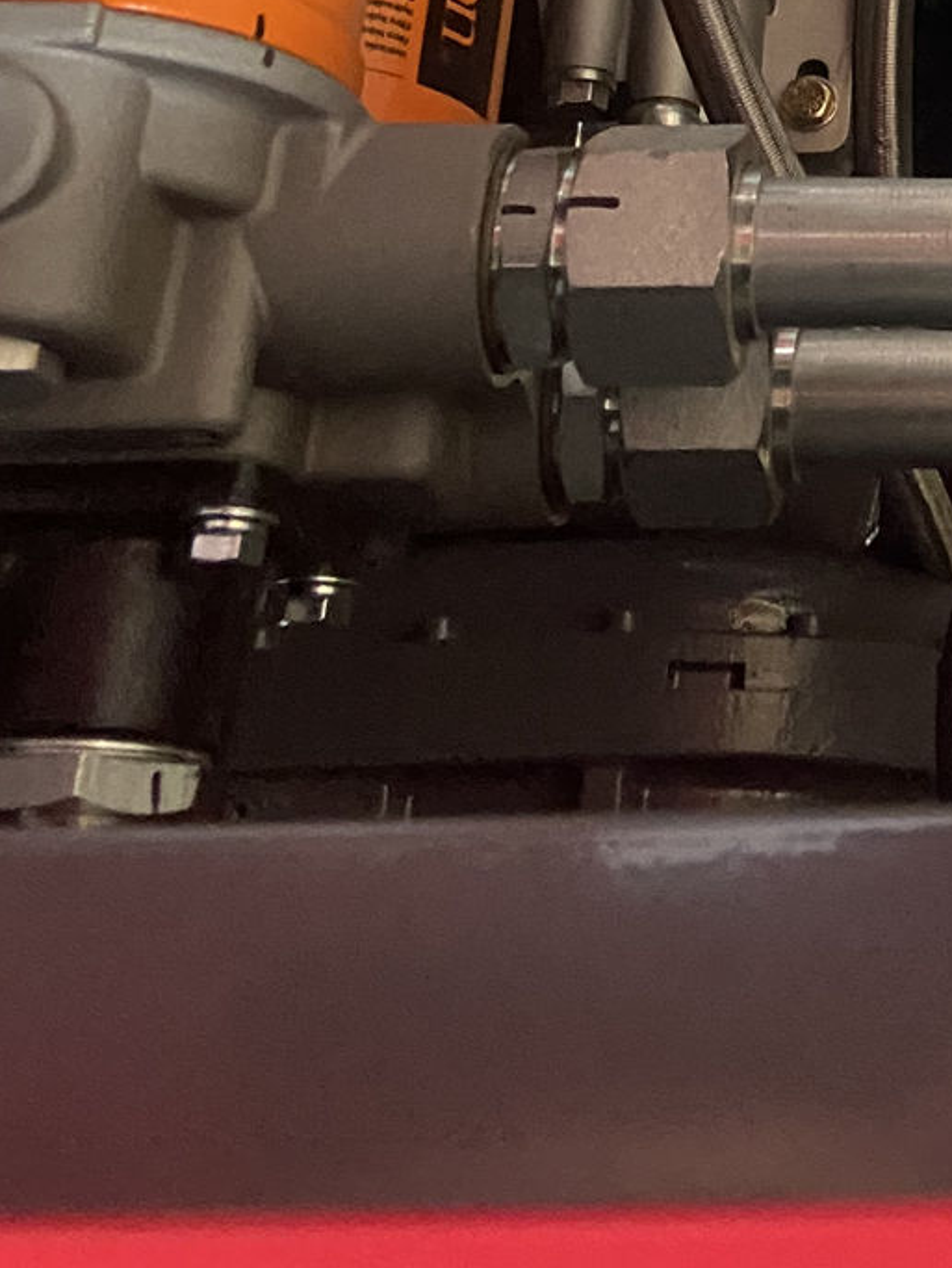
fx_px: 2601
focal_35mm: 71
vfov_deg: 25.0
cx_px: 1208
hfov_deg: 19.3
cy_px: -208
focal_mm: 4.25
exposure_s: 1/32
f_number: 1.8
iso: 640
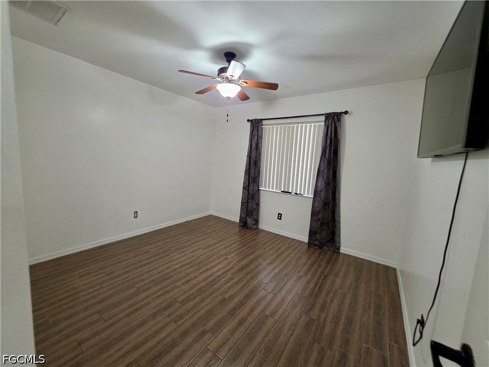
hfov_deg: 106.2
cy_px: 184
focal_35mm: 13
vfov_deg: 89.9
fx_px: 184
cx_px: 244
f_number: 1.9
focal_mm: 2.2
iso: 500
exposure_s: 1/60
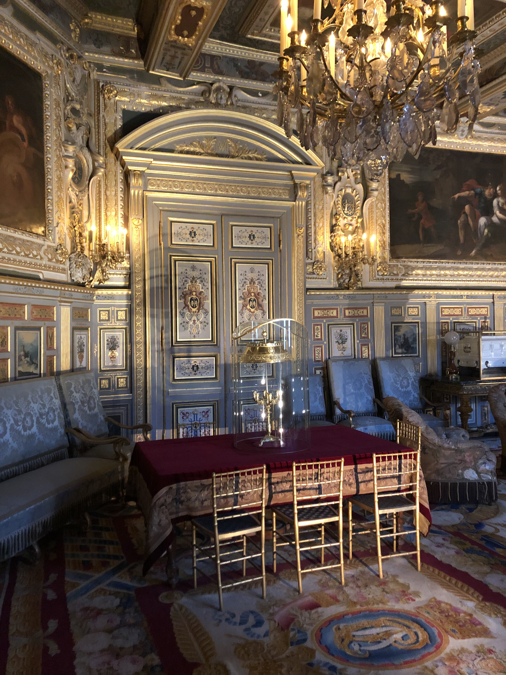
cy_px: 338
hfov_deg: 49.7
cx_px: 253
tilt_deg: -0.2
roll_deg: +2.0
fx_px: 546
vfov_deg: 63.4
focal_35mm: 28
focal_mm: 4
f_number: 1.8
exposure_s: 1/4
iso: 100
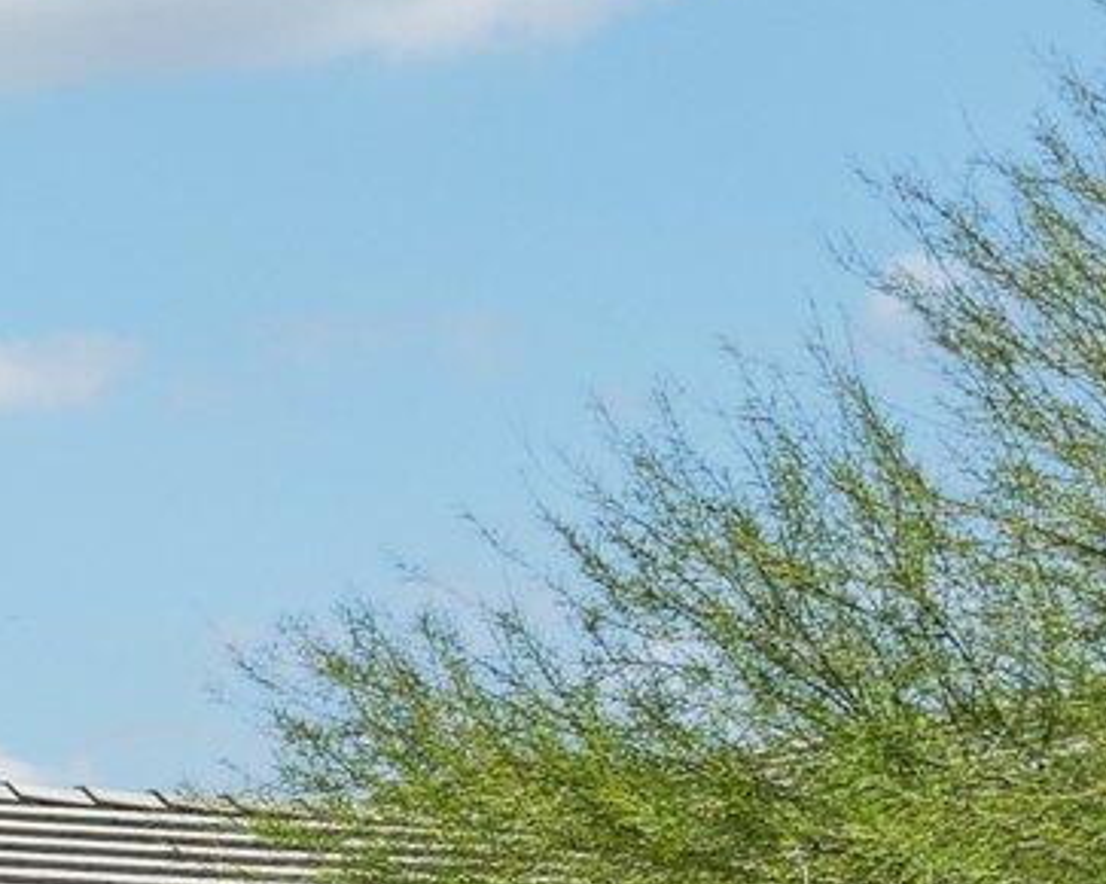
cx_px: -1133
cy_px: 1111
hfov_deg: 11.0
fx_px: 5202
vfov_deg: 9.6
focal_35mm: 159
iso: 100
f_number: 8
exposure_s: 1/400
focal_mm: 20
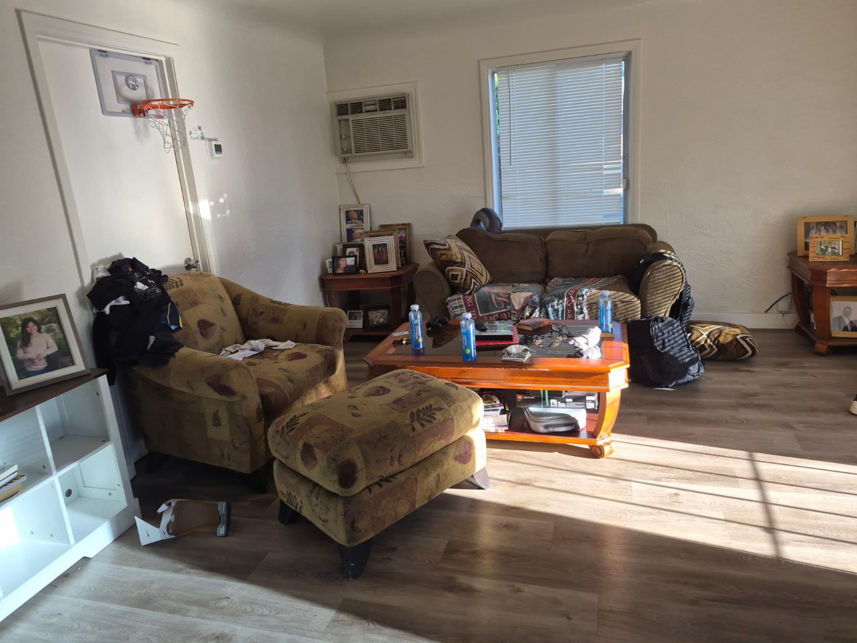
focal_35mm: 23
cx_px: 428
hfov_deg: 73.9
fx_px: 569
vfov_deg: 58.9
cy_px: 322
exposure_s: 1/180
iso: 50
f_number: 1.8
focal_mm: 5.4
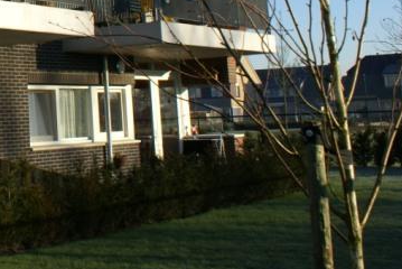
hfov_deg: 22.9
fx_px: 861
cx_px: -146
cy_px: -57
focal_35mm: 77
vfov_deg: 16.9
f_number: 10
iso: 100
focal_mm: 18
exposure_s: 1/80
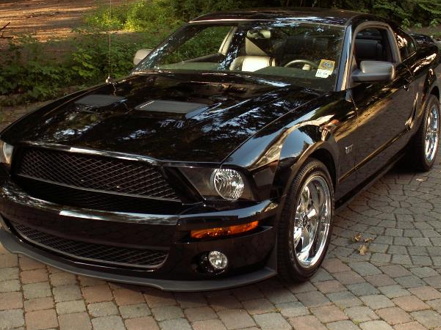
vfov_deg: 26.5
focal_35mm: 55
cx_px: 227
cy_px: 147
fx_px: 701
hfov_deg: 34.9
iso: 50
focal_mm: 7.64
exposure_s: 1/40
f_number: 3.2
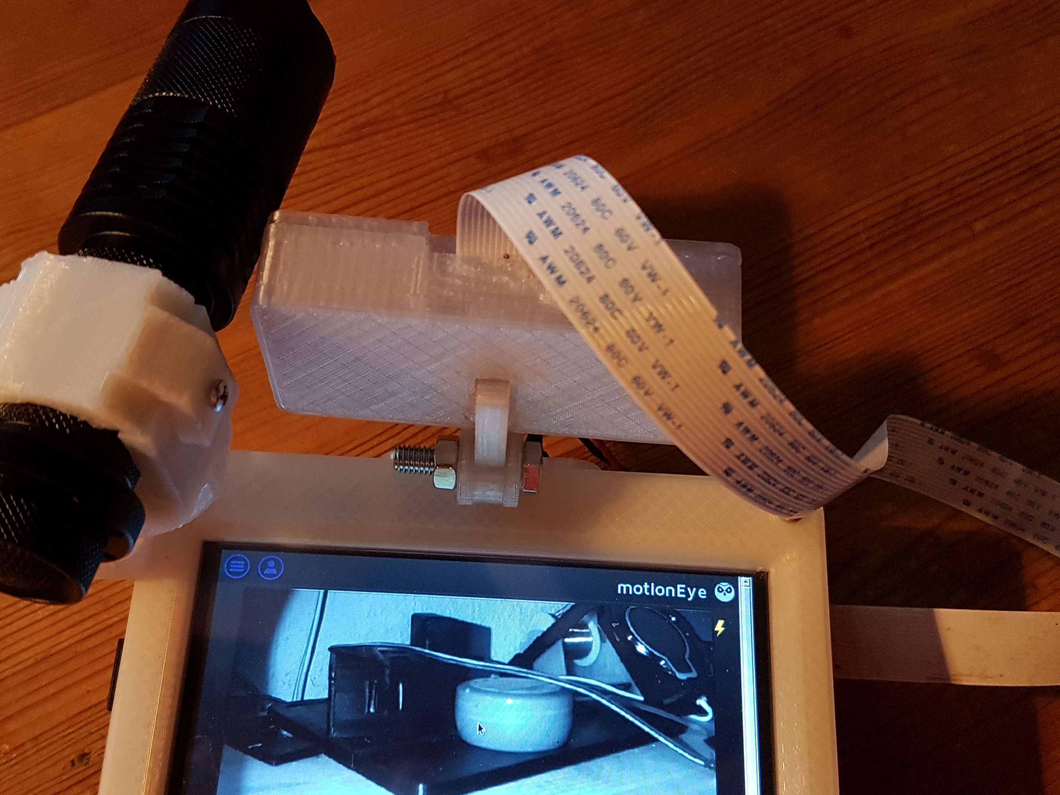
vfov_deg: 39.4
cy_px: 499
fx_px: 1102
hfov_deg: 51.3
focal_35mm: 36
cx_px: 497
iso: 200
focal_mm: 4.2
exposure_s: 1/33
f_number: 1.7
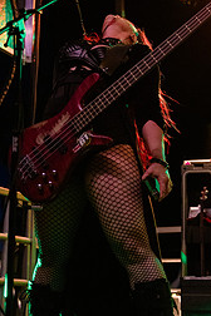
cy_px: 159
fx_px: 659
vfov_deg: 27.0
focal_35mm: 75
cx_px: 97
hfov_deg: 18.2
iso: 6400
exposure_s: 1/250
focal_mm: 42
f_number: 2.8
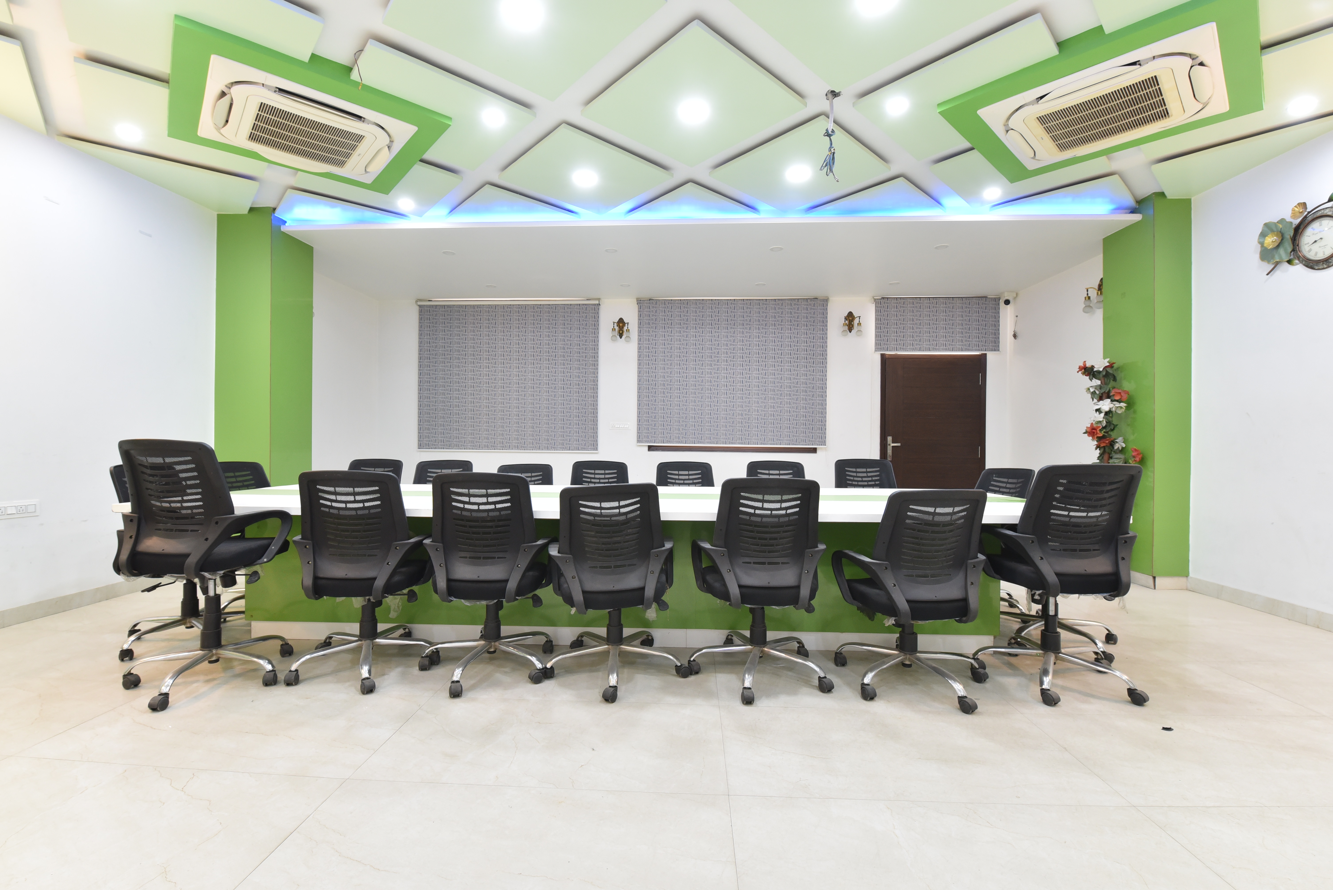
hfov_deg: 100.4
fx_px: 556
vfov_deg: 77.4
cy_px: 445
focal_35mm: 15
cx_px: 666
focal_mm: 15
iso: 1250
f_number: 7.1
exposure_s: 1/15
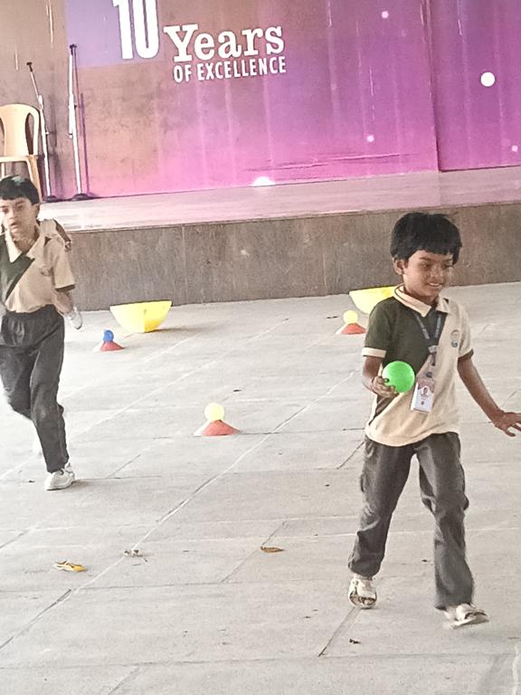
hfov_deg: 13.7
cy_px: 348
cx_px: 260
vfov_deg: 18.2
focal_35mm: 108
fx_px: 2167
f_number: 1.8
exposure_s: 1/60
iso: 400
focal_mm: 3.98
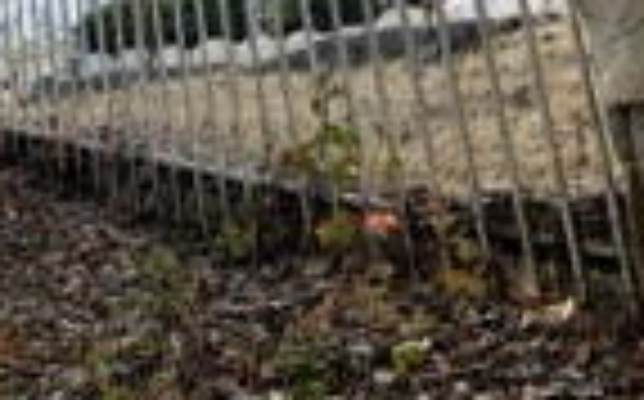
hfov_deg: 26.0
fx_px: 1350
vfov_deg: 16.3
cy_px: -63
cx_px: 63
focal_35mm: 77
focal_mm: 4.25
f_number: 1.8
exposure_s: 1/678
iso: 25
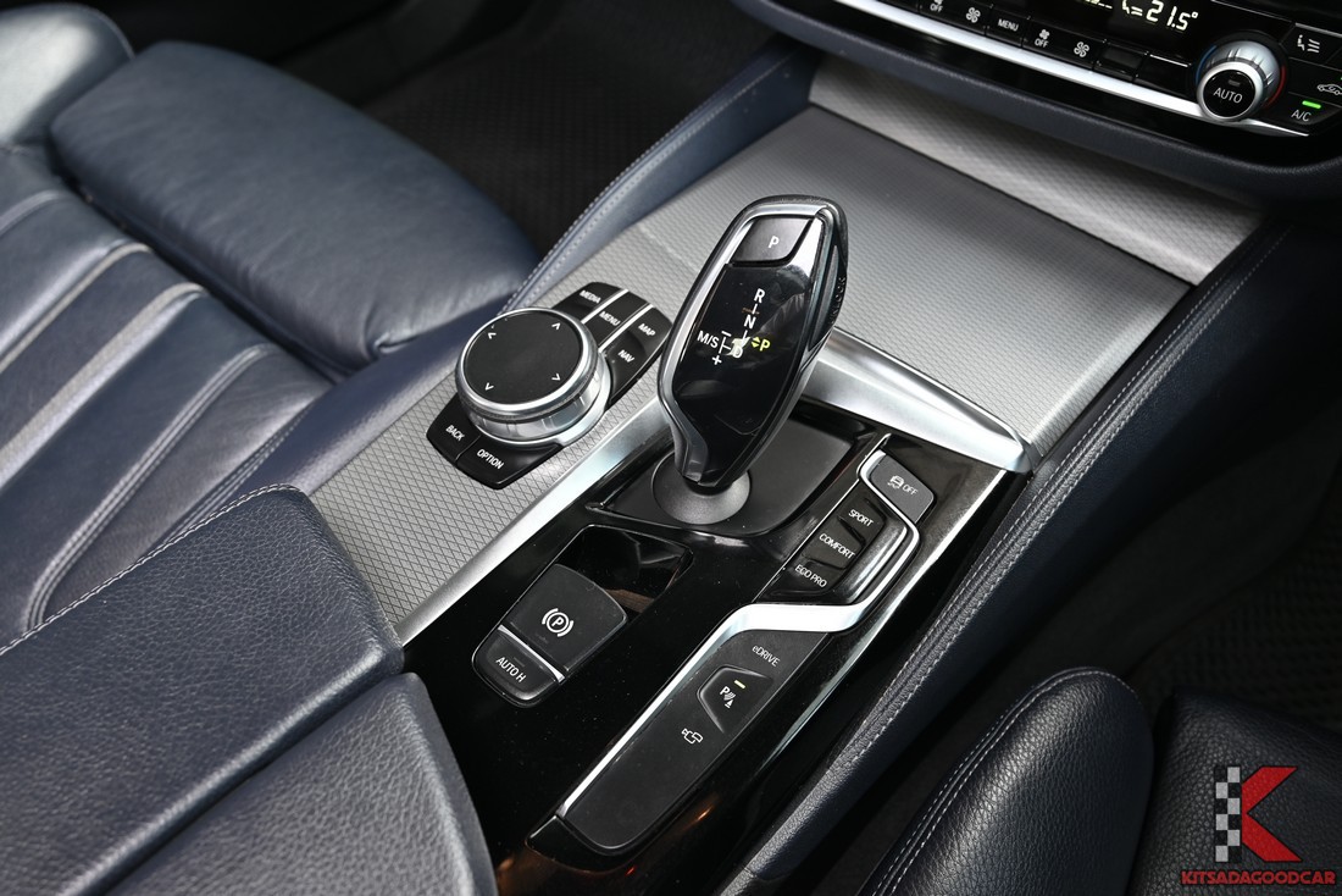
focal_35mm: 30
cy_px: 448
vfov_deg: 43.6
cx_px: 671
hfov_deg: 61.9
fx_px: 1119
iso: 200
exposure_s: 1/30
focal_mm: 30
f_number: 5.6
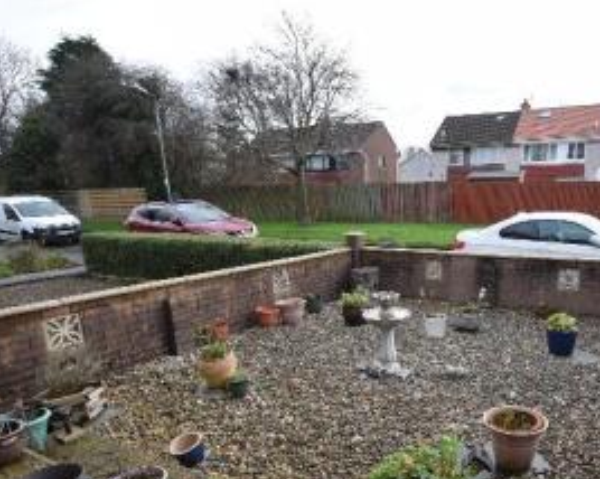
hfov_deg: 66.3
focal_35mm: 25
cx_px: 401
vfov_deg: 55.3
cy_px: 328
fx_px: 444
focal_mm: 10
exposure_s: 1/160
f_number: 6.3
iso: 400
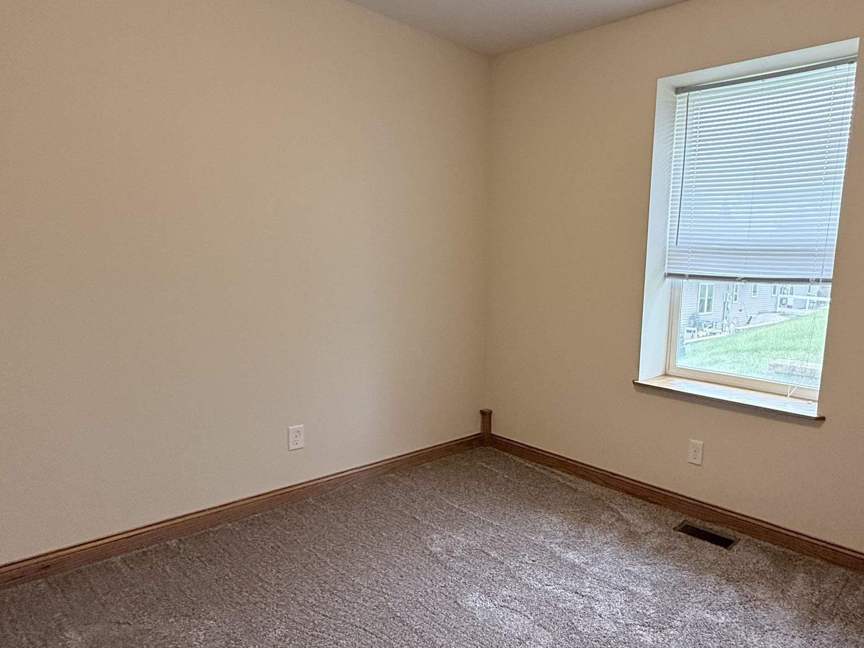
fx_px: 574
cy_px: 356
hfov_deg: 72.2
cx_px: 561
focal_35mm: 23
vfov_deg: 58.8
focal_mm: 2.22
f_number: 2.2
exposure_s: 1/120
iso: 160
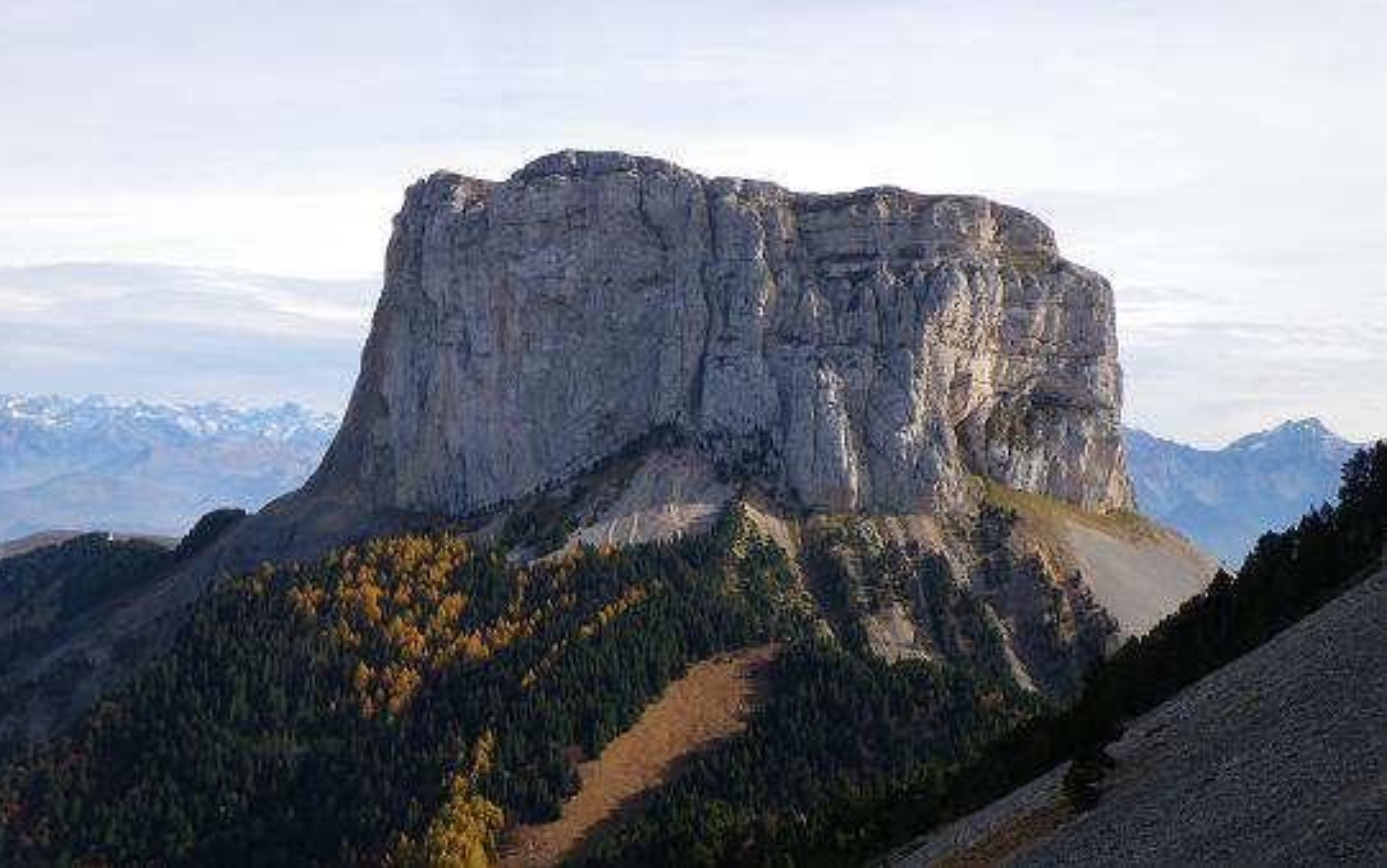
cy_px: 344
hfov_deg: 44.4
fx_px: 1701
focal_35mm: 45
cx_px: 691
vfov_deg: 28.5
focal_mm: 7.5
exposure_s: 1/160
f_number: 5
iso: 50
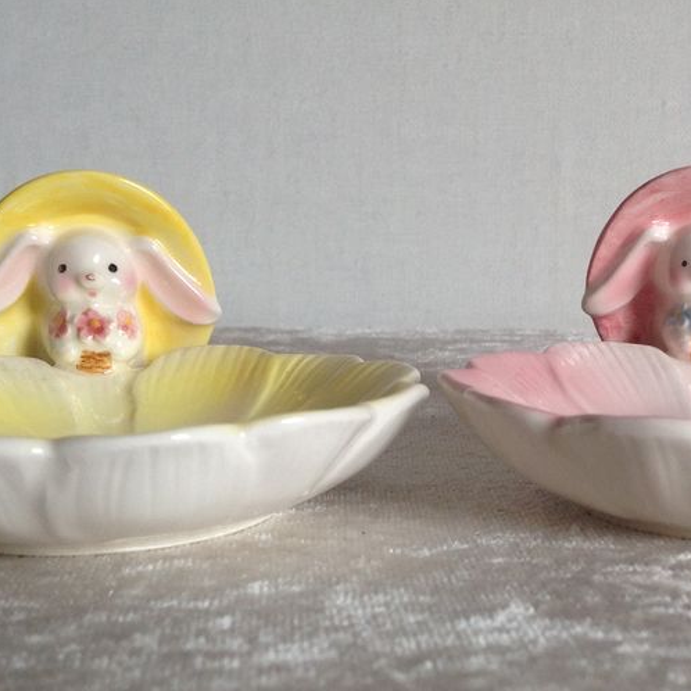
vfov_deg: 27.6
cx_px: 443
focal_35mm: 62
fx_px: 1400
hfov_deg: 27.6
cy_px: 421
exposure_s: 1/60
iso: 80
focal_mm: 4.28
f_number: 2.4
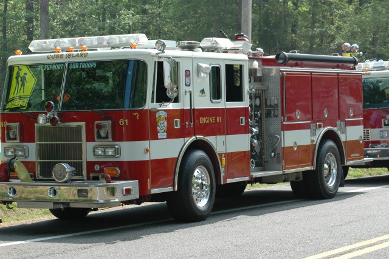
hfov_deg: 19.5
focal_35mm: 105
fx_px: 1134
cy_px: 130
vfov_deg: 13.0
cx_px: 194
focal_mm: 70
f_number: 8
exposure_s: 1/200
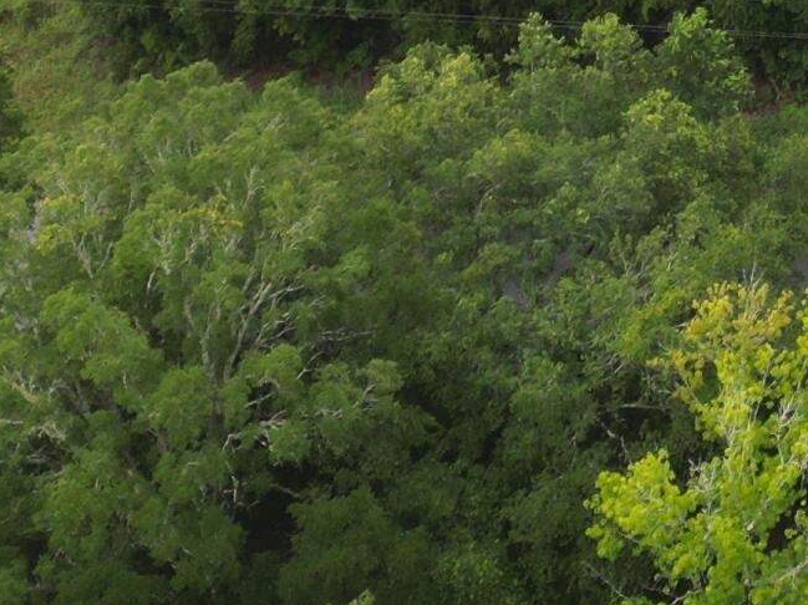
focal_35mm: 111
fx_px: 2590
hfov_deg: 16.1
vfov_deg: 11.5
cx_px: 1249
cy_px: -749
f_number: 1.7
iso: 120
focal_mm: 6.72
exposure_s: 1/200
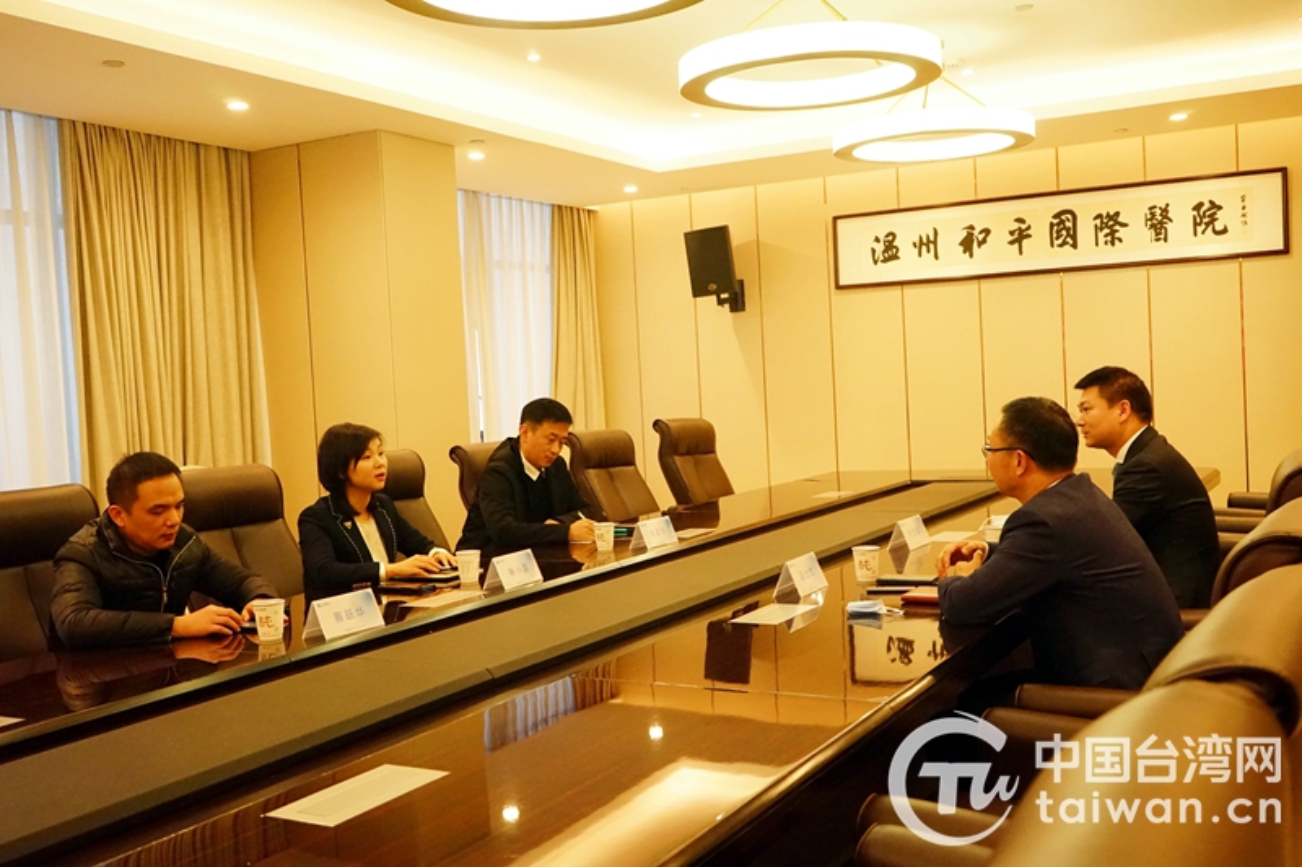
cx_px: 651
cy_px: 434
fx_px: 1265
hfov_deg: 54.4
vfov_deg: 37.8
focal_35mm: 35
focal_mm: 35
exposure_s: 1/125
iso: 6400
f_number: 6.3
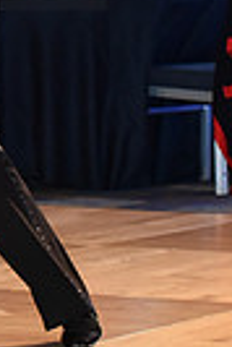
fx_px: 3606
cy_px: -59
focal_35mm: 374
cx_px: -177
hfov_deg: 3.7
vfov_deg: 5.5
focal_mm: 86
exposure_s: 1/250
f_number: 4.5
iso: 2000
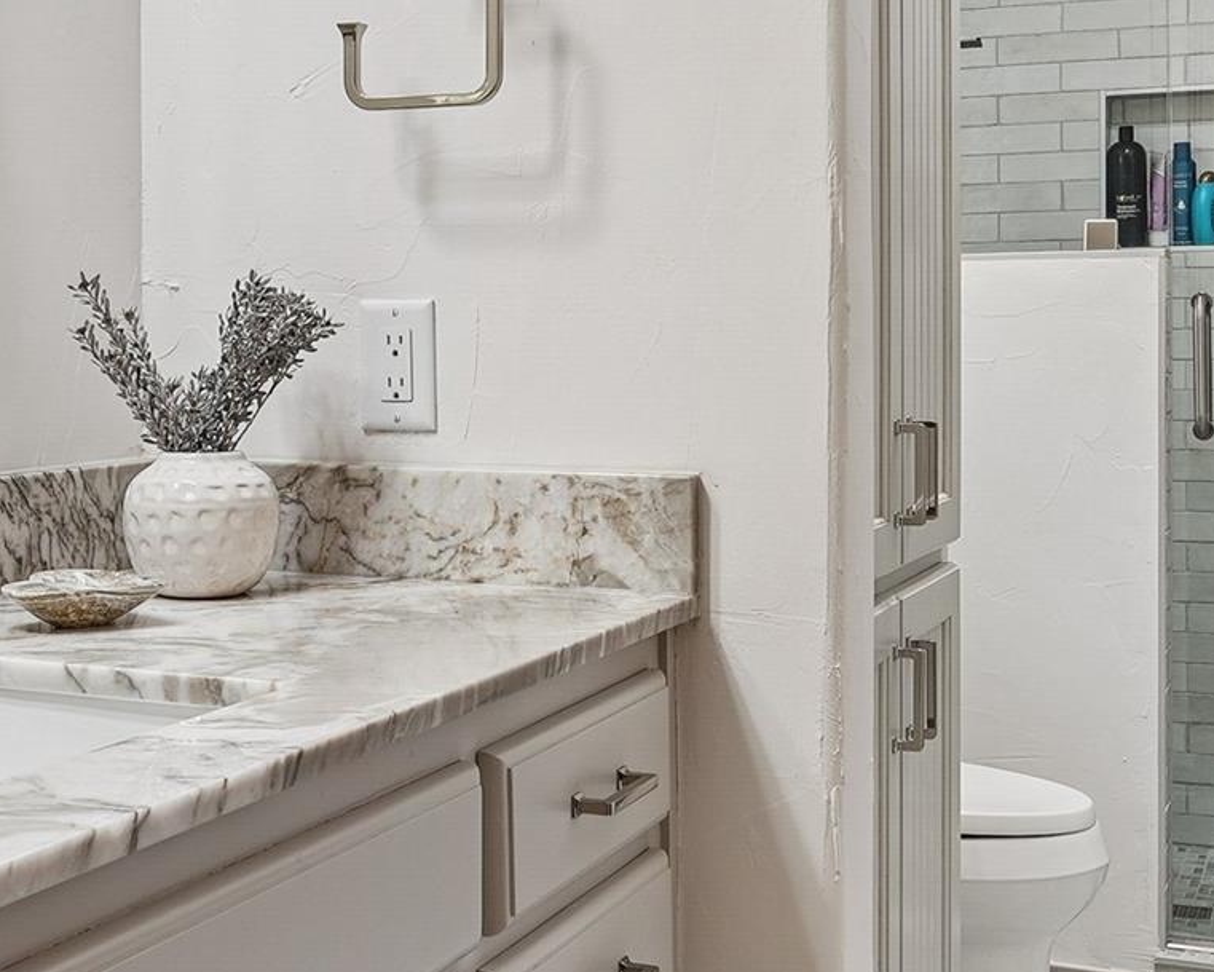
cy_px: 310
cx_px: 394
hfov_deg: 35.0
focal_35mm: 53
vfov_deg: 28.4
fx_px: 1905
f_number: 9
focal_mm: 14
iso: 100
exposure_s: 1/5
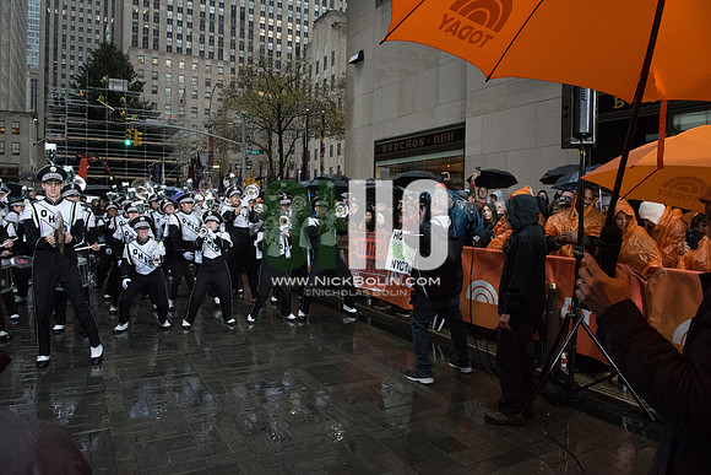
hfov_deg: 73.7
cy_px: 238
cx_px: 356
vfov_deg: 53.2
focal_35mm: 24
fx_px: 474
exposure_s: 1/400
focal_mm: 24
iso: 10000
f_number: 10
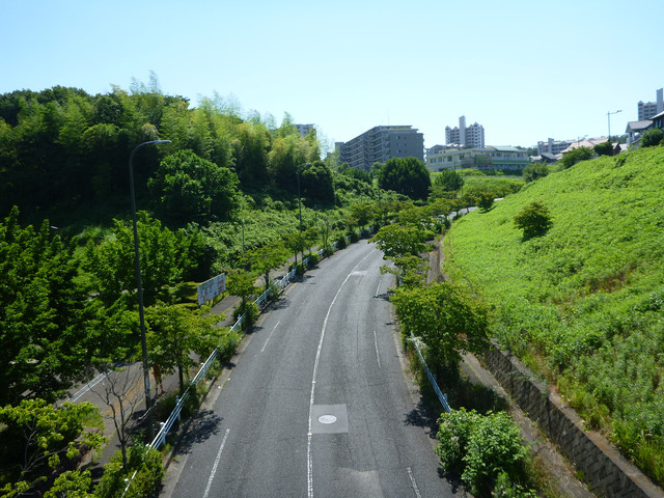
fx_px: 537
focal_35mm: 28
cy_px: 249
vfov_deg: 49.7
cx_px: 332
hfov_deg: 63.4
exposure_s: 1/640
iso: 100
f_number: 3.3
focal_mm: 4.9
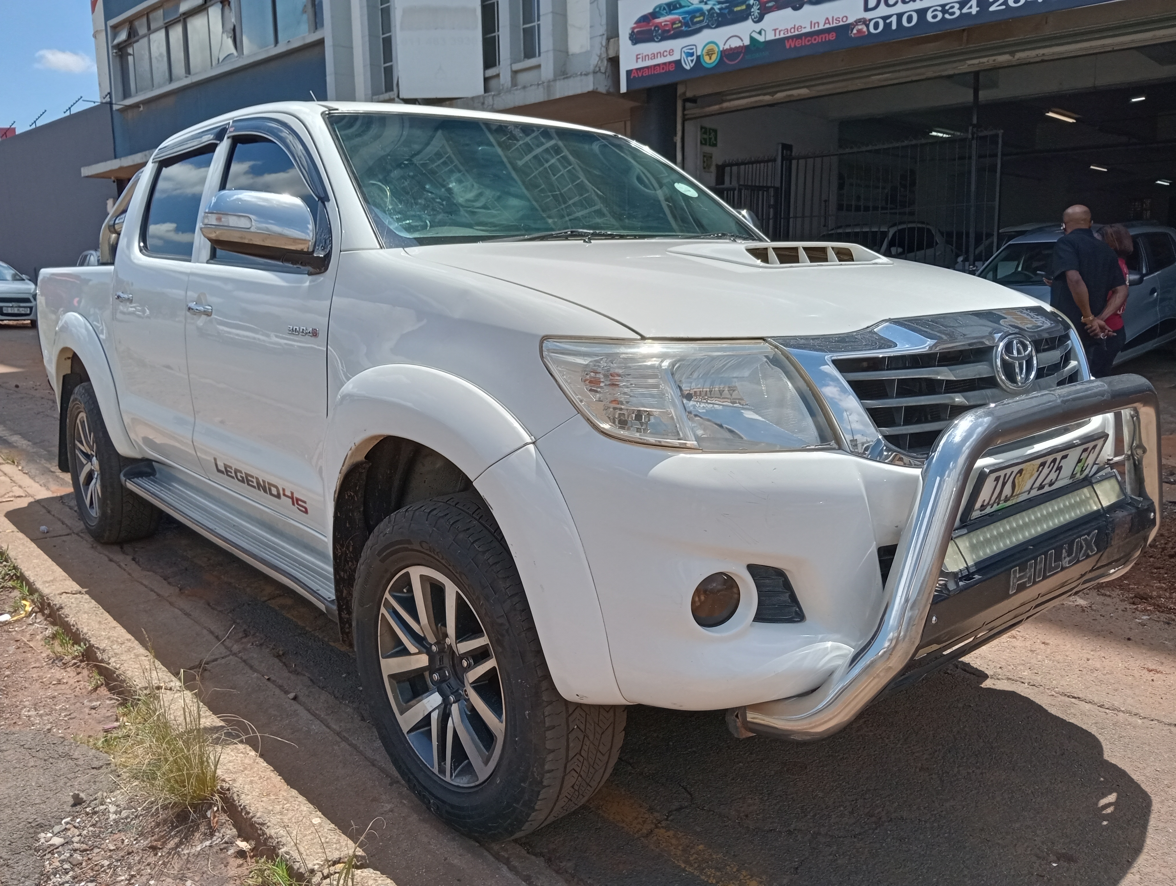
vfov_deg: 49.9
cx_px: 588
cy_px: 443
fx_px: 953
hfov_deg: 63.4
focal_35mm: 28
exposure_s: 1/9804
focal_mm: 3.98
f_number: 1.8
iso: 100
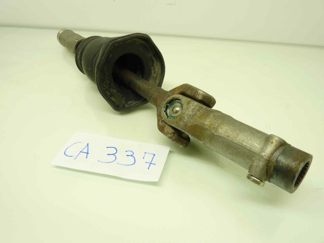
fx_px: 253
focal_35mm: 27
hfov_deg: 65.3
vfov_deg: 51.4
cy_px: 122
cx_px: 162
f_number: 3.3
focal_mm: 4.1
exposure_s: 1/25
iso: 80
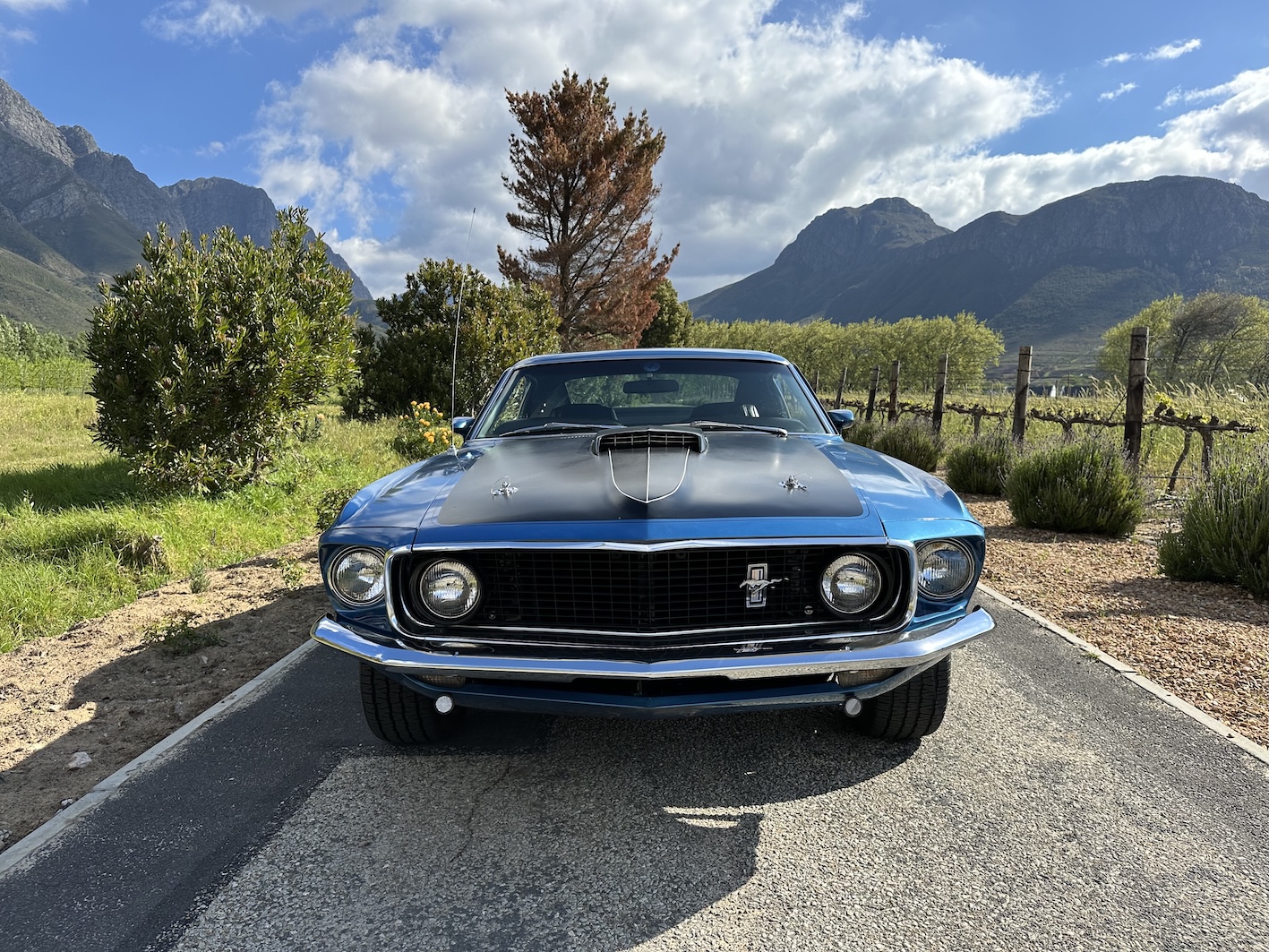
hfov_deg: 71.6
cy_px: 476
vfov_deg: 56.8
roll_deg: +1.4
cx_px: 634
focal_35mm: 24
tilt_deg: -4.2
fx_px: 880
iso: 80
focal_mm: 6.86
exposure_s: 1/2967
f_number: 1.78
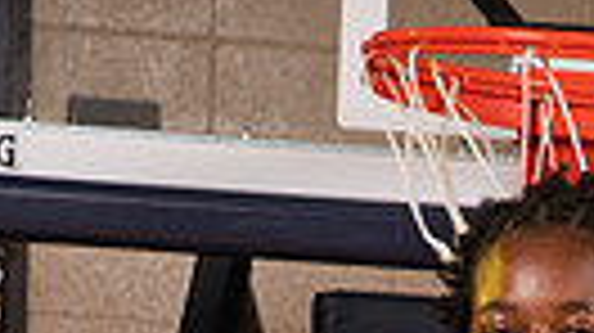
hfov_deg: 9.7
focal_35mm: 221
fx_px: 3478
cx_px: 626
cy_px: 914
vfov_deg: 5.2
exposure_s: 1/320
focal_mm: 62
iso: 320
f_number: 7.1
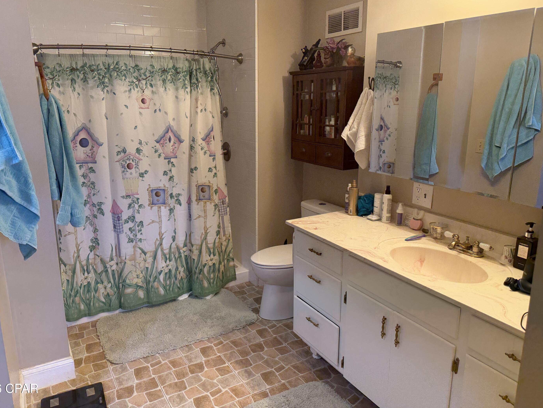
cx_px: 258
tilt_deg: -13.6
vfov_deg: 53.0
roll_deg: +0.8
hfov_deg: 67.3
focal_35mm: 26
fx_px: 408
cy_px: 188
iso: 200
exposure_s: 1/120
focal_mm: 6.76
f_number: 1.78
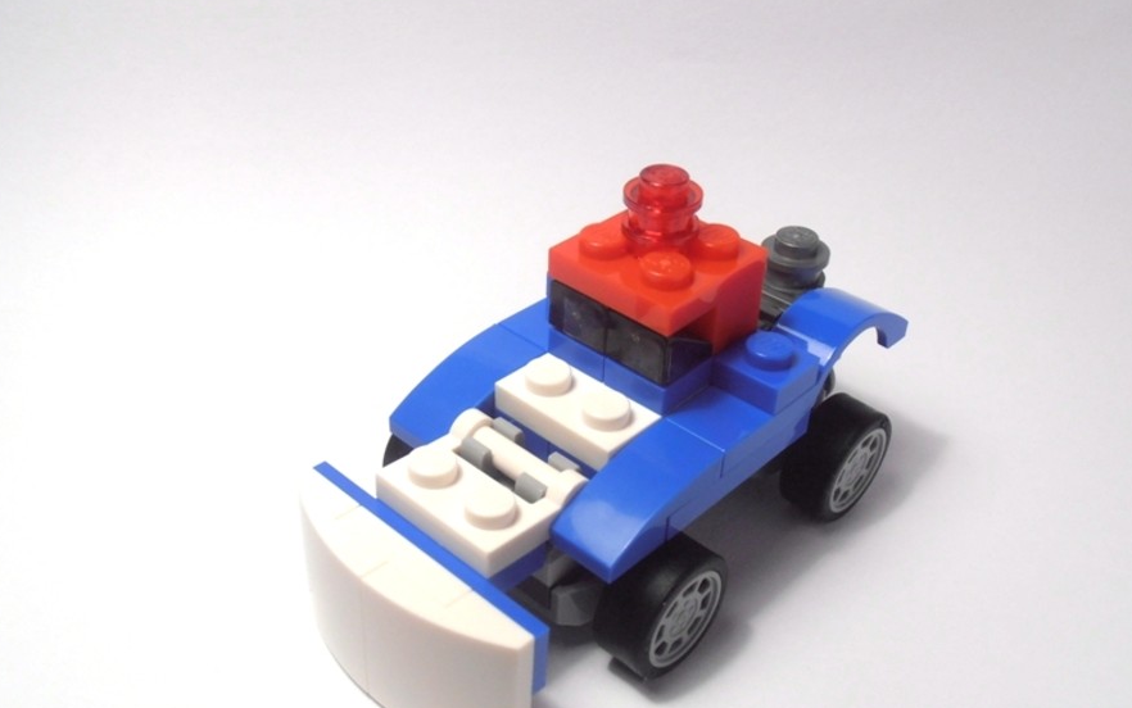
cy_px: 419
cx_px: 558
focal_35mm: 40
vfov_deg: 31.9
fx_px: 1234
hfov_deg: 49.3
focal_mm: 6.61
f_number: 3.9
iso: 80
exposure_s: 1/100
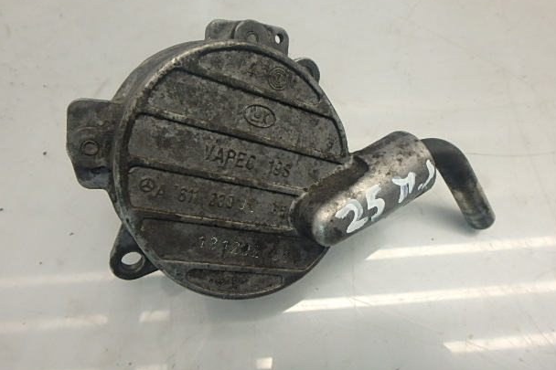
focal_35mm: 23
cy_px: 177
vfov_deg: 55.1
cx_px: 291
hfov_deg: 76.1
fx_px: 355
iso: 200
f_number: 3.5
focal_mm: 3.7
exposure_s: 1/60
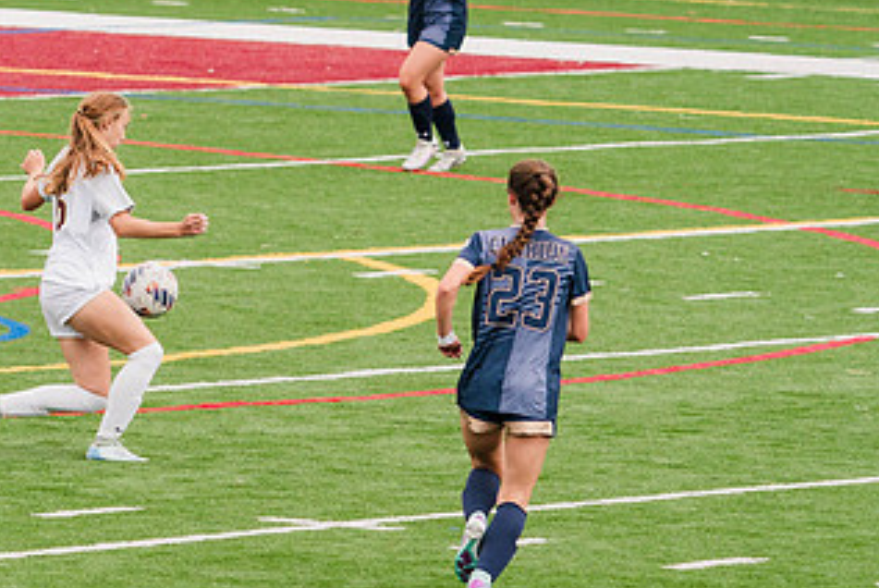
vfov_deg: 2.3
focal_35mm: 605
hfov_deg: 3.4
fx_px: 14785
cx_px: 75
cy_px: 248
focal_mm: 241
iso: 640
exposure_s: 1/1600
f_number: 5.6
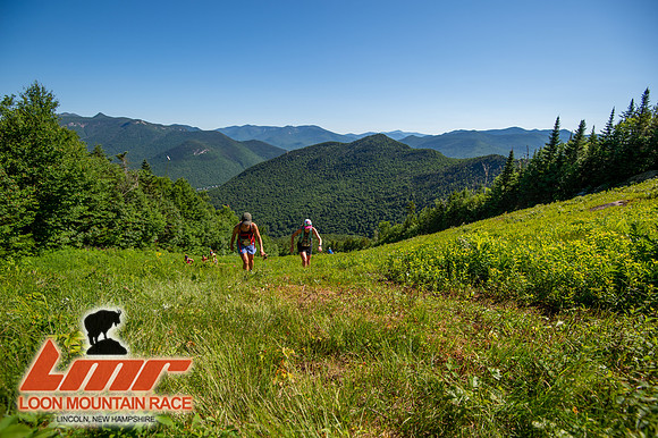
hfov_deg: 96.8
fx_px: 292
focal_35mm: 16
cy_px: 219
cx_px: 329
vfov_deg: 73.7
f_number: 5
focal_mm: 16
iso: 100
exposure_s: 1/640
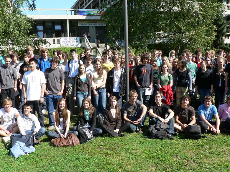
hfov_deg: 51.4
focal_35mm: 36
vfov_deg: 39.7
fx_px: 239
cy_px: 86
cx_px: 115
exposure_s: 1/250
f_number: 4
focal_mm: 6
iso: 80
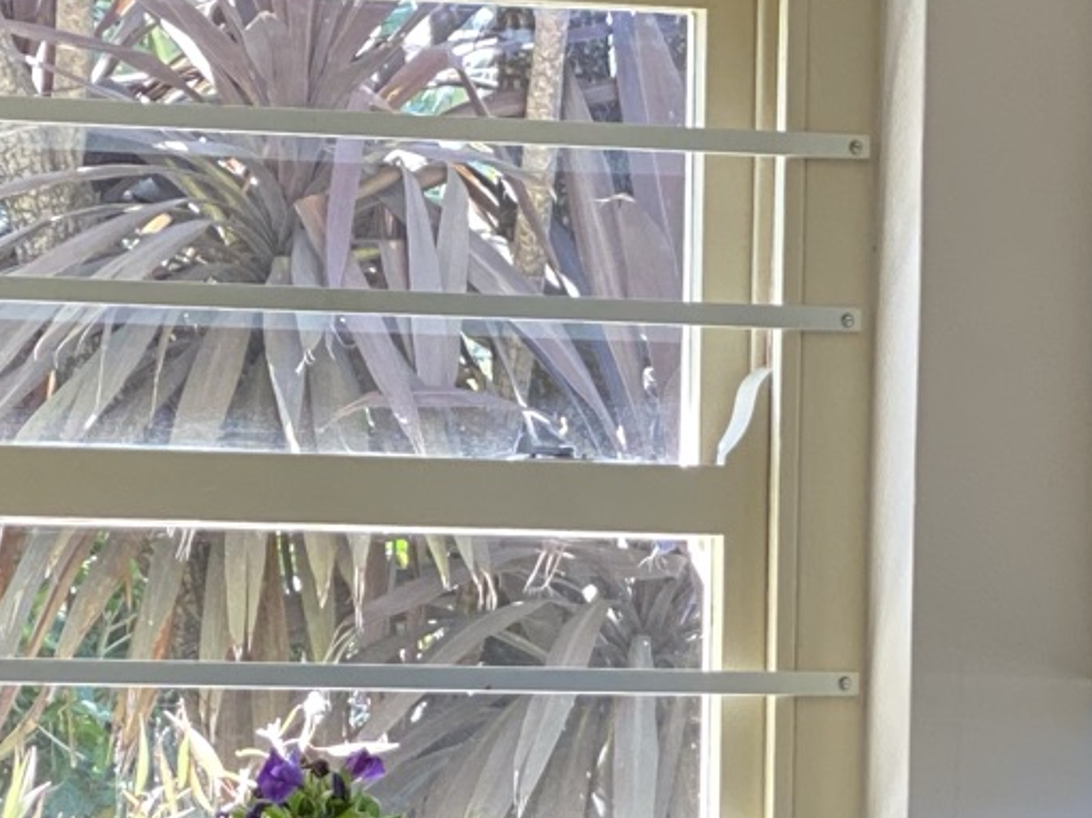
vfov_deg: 6.9
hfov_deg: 9.5
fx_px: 6590
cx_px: 585
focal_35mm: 209
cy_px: 1448
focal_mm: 6
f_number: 2
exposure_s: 1/122
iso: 100
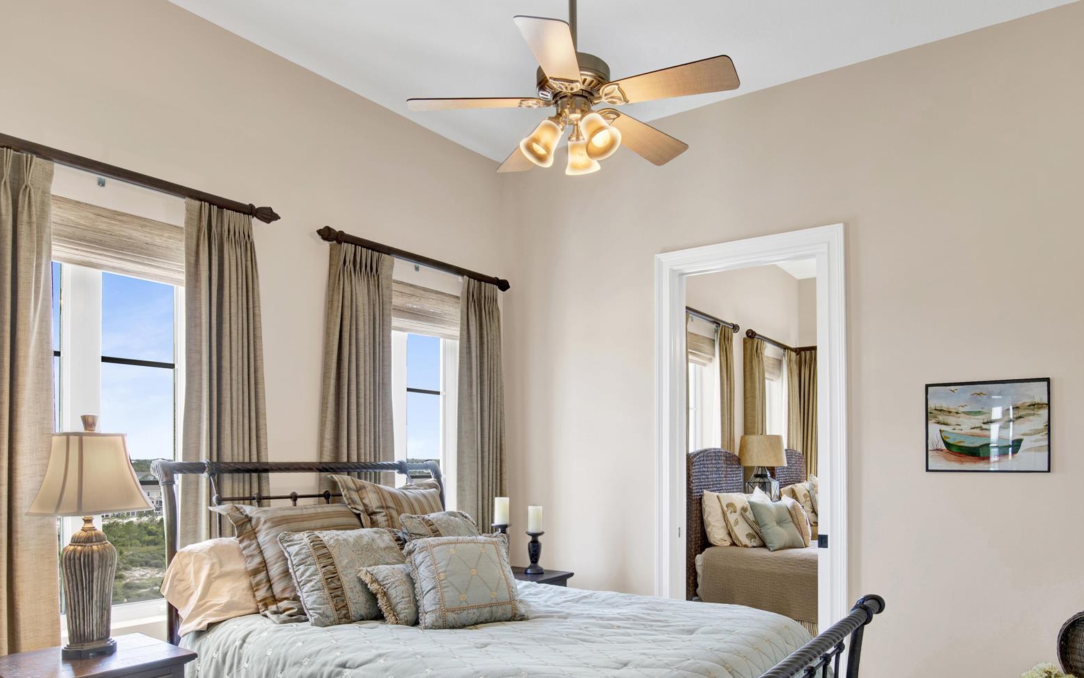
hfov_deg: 74.8
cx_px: 556
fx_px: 709
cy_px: 452
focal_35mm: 24
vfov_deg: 50.2
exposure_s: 1/13
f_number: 11
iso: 200
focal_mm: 18
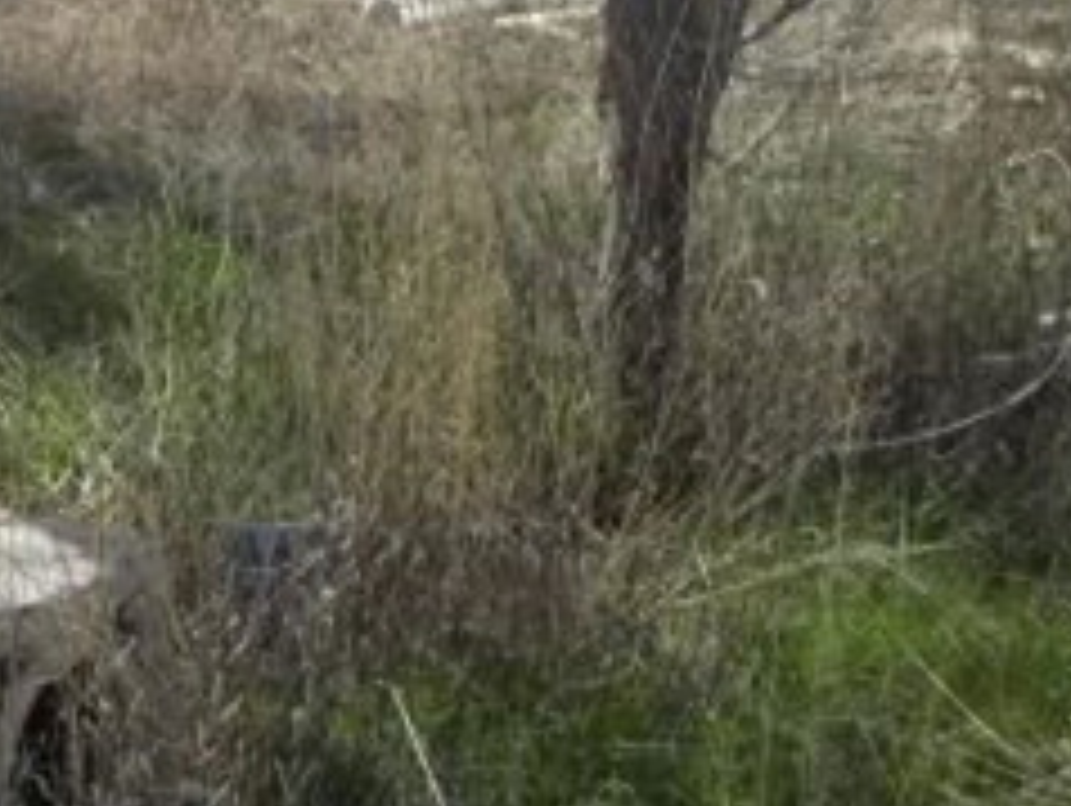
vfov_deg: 16.6
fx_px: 2663
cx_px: 166
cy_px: -126
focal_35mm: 86
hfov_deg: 22.3
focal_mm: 5.7
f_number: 8.8
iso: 64
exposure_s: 1/100
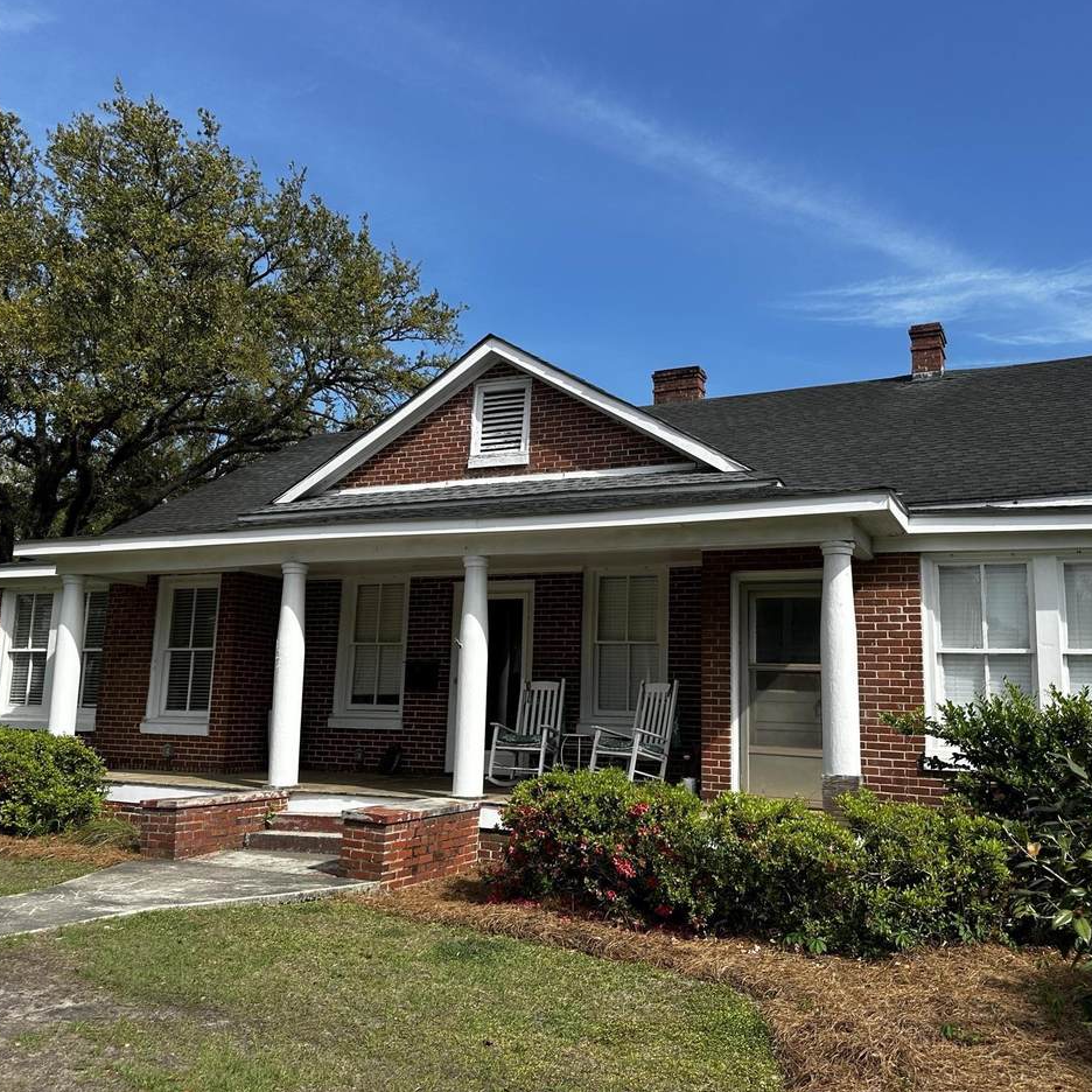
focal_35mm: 29
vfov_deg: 55.6
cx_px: 561
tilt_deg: +9.5
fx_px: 1035
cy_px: 537
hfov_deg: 55.6
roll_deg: -3.6
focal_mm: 6.86
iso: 80
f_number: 1.78
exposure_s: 1/3247
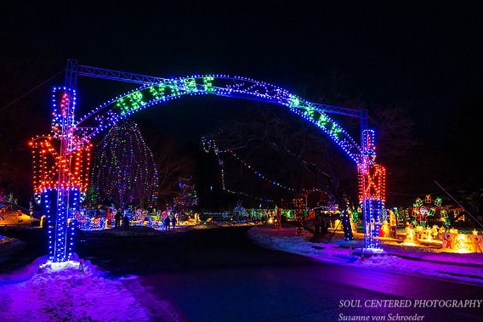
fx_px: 403
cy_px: 162
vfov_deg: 43.6
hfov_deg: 61.9
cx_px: 241
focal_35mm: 30
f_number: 6.3
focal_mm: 27
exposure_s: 1/30
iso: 5000
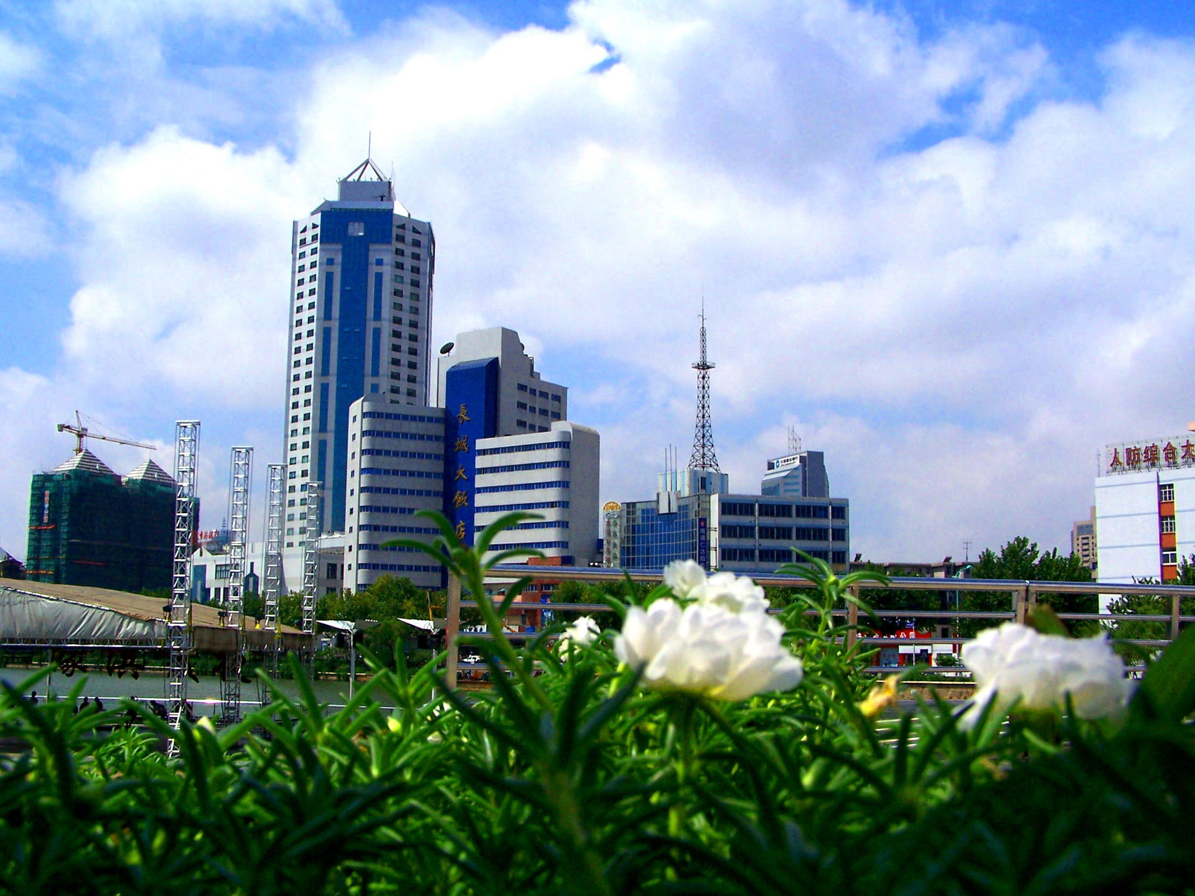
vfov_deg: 37.7
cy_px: 448
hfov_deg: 49.0
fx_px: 1312
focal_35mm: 38
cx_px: 598
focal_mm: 6.3
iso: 80
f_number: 5
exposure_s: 1/1000
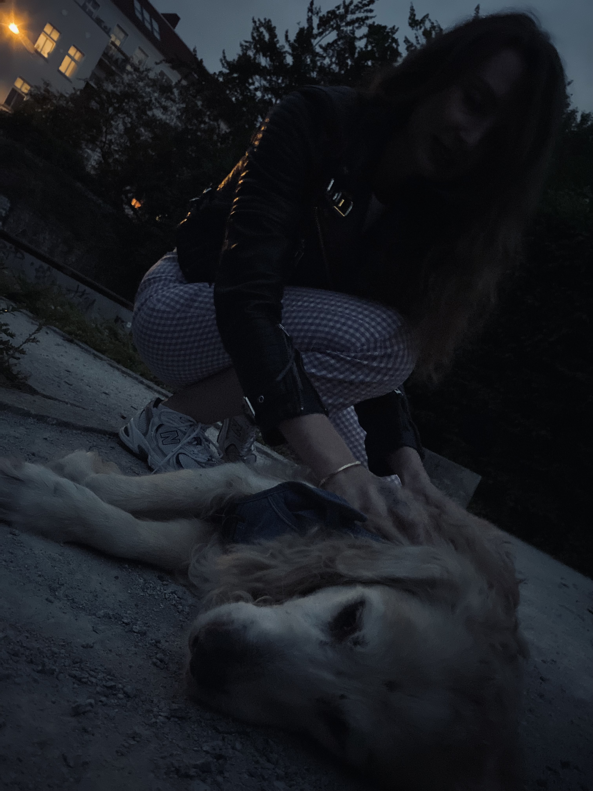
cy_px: 396
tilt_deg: +1.8
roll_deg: -27.8
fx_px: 594
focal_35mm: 26
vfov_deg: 67.3
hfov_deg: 53.1
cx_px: 296
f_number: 1.8
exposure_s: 1/14
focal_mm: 4.25
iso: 2500
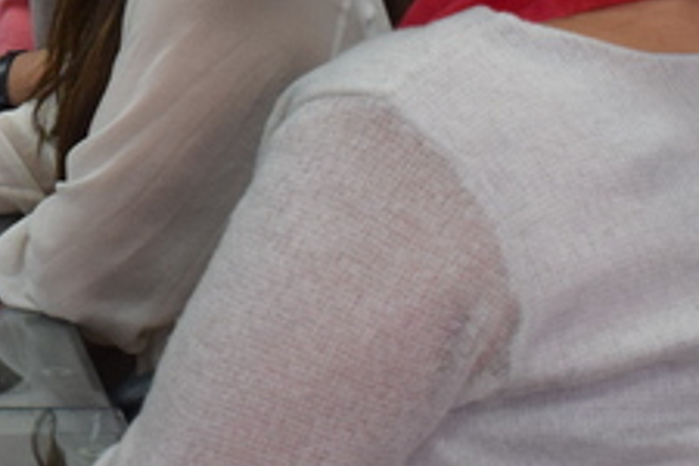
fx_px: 4102
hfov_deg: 9.3
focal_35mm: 211
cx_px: -581
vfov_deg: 6.4
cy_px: -381
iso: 1100
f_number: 4.2
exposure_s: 1/60
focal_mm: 31
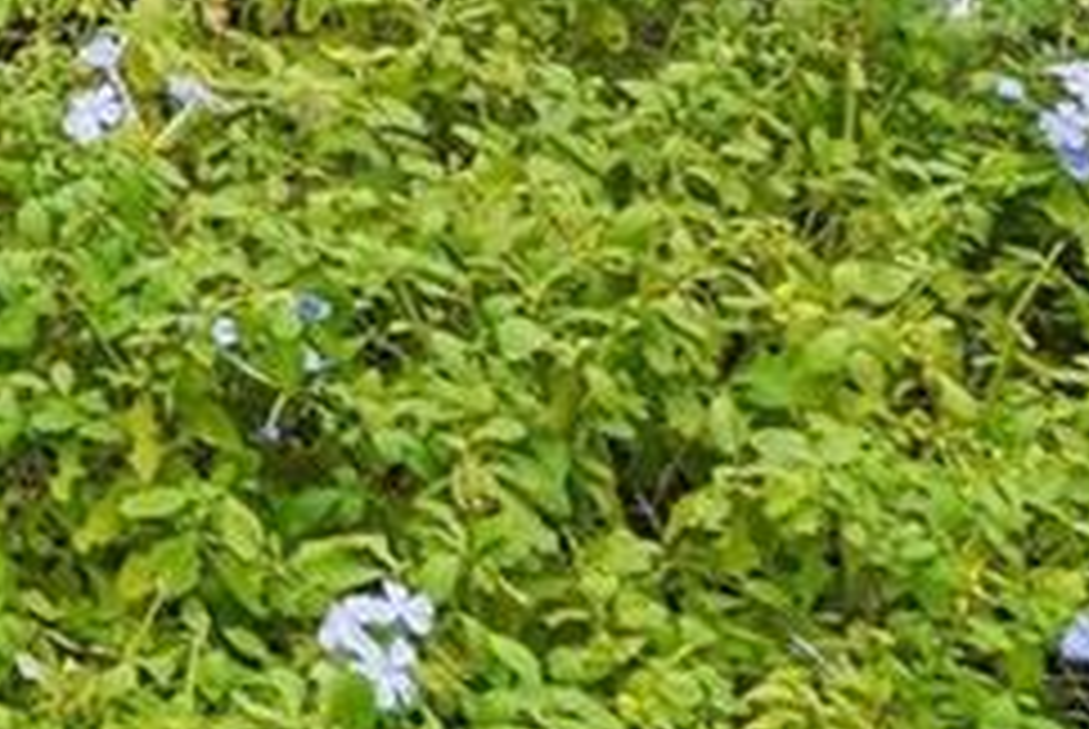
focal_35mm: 99
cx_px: -1300
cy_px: -990
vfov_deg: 11.6
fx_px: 2998
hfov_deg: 15.1
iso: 100
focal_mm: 10
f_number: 8
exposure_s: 1/125
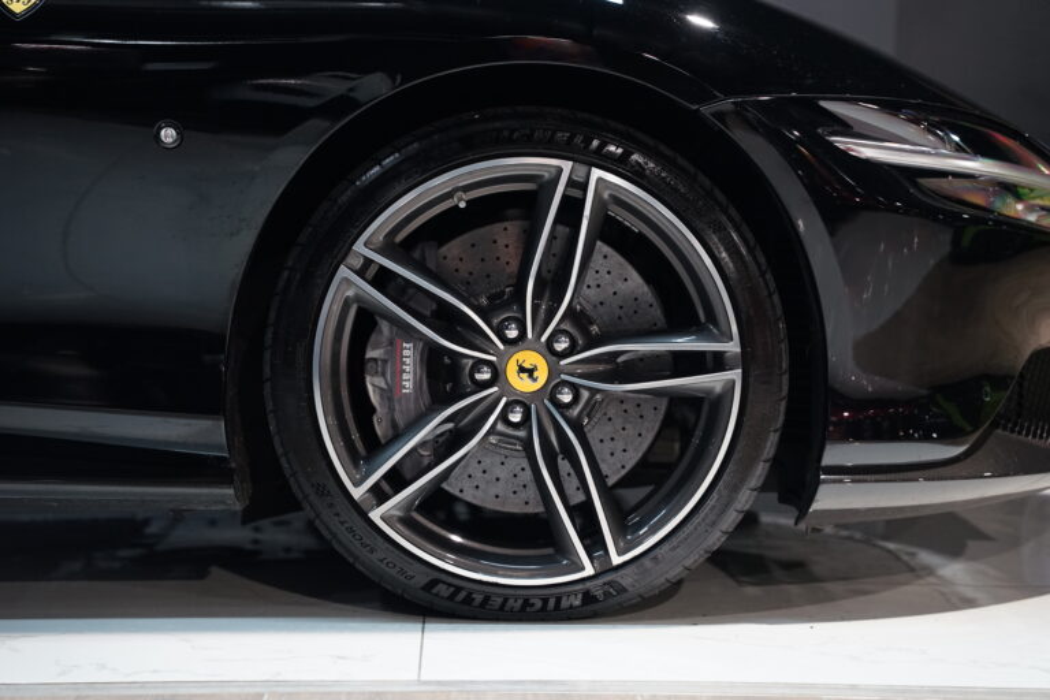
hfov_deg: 28.8
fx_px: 2042
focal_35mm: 70
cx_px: 525
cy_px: 350
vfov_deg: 19.5
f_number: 2.8
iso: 1600
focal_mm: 70
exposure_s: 1/60
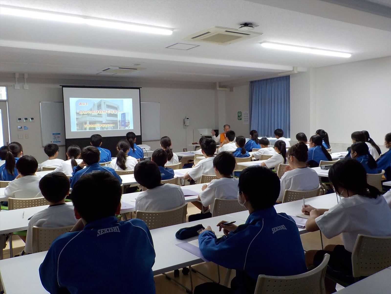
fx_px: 339
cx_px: 196
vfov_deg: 46.8
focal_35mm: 30
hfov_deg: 60.0
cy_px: 147
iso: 200
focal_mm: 4.1
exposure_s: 1/30
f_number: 3.3
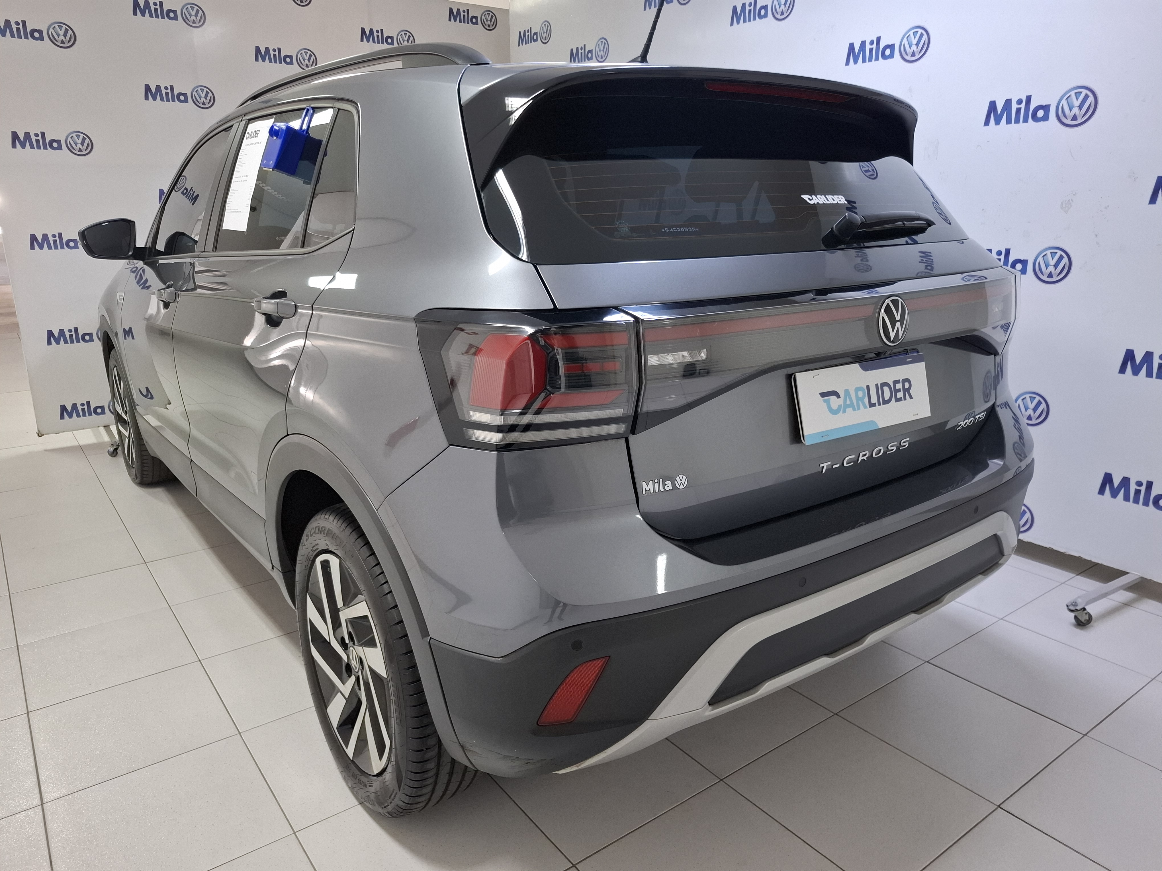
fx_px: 772
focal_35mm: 23
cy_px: 436
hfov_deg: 73.9
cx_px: 581
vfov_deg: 58.9
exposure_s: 1/40
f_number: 1.8
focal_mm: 5.54
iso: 250
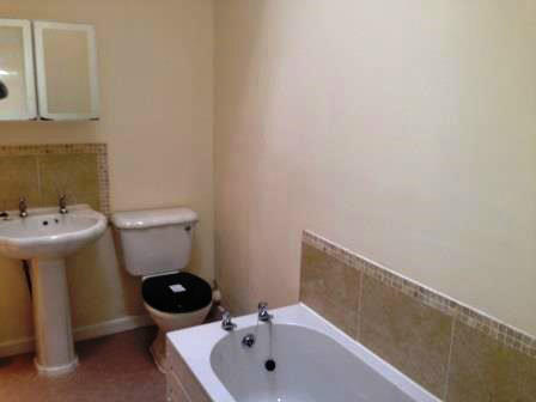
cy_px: 201
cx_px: 268
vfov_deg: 42.9
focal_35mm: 33
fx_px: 511
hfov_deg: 55.4
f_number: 2.4
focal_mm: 4.12
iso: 64
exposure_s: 1/20
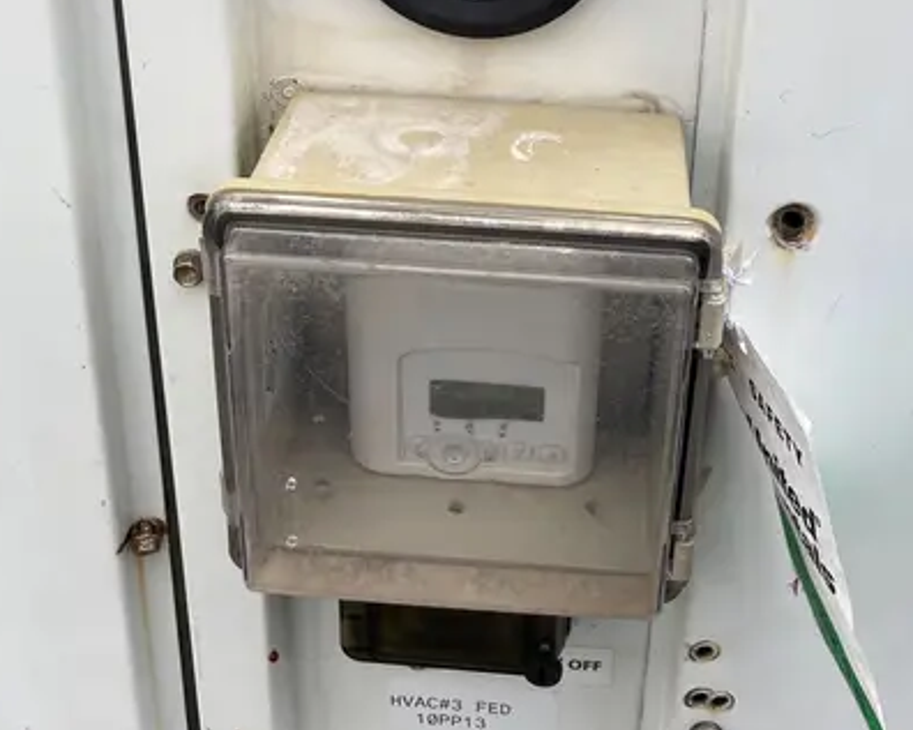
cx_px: 563
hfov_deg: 39.3
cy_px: -40
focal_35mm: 47
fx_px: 1270
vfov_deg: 29.4
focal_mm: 4.25
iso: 32
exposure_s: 1/200
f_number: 1.8
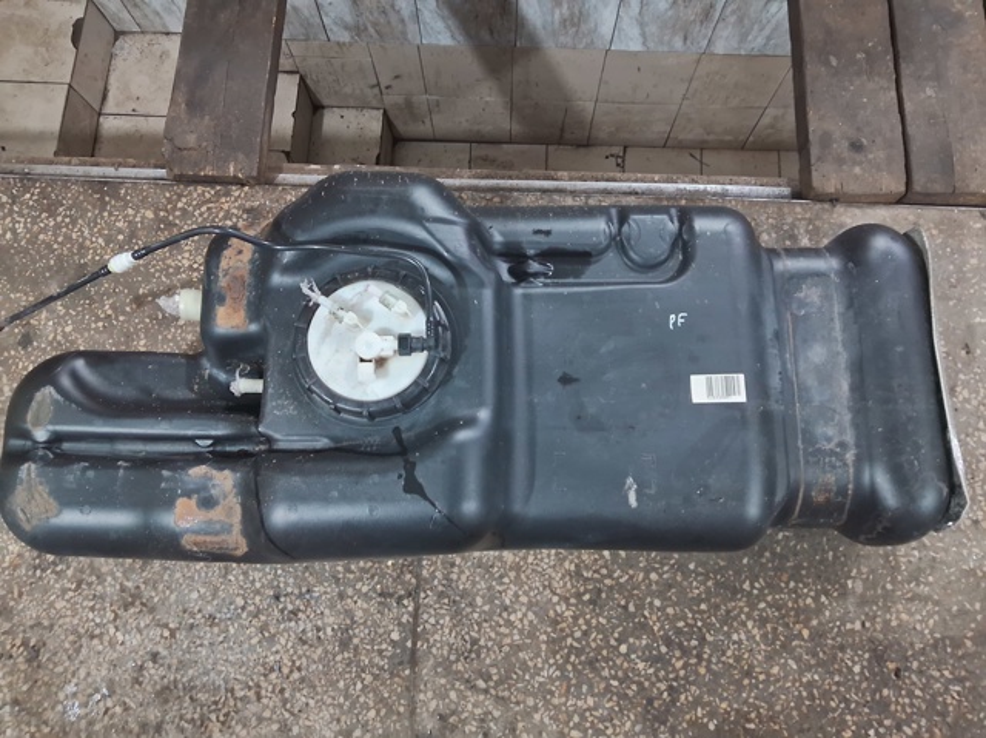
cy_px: 369
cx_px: 493
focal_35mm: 26
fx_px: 740
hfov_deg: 67.3
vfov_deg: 53.0
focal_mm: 3.98
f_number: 1.8
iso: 800
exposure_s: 1/25
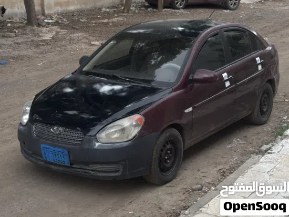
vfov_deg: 37.7
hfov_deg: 49.0
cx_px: 148
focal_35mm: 38
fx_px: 317
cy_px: 113
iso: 100
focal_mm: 6.76
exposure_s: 1/438
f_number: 1.78
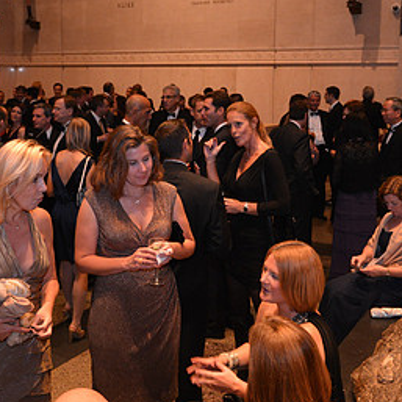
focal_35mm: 46
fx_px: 604
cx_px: 172
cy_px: 149
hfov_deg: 36.7
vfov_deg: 36.6
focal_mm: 24
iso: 2000
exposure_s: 1/60
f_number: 3.5
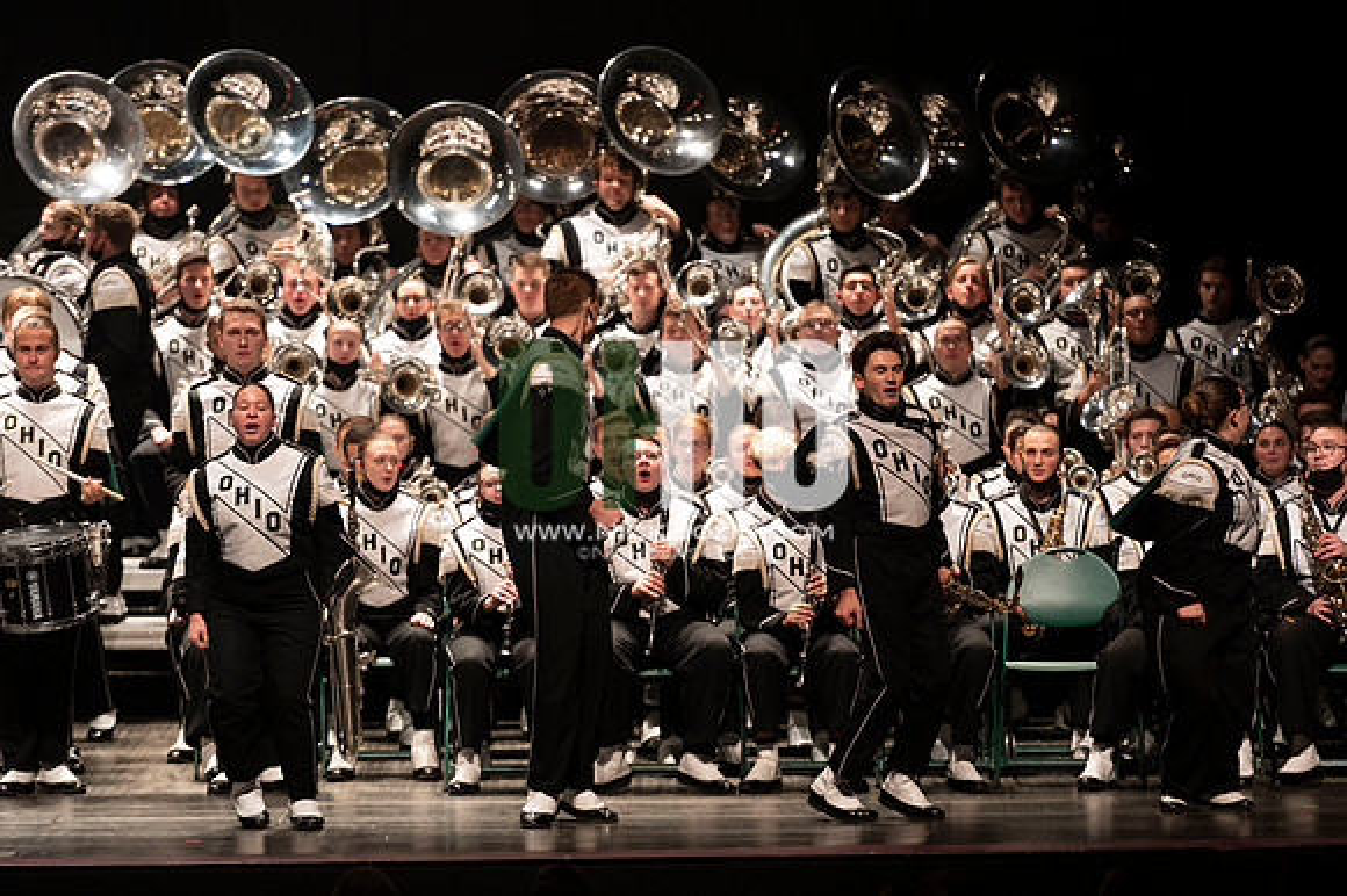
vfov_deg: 6.9
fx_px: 7479
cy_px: 448
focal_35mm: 200
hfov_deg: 10.3
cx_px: 674
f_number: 2.8
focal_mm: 200
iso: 2500
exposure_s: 1/500
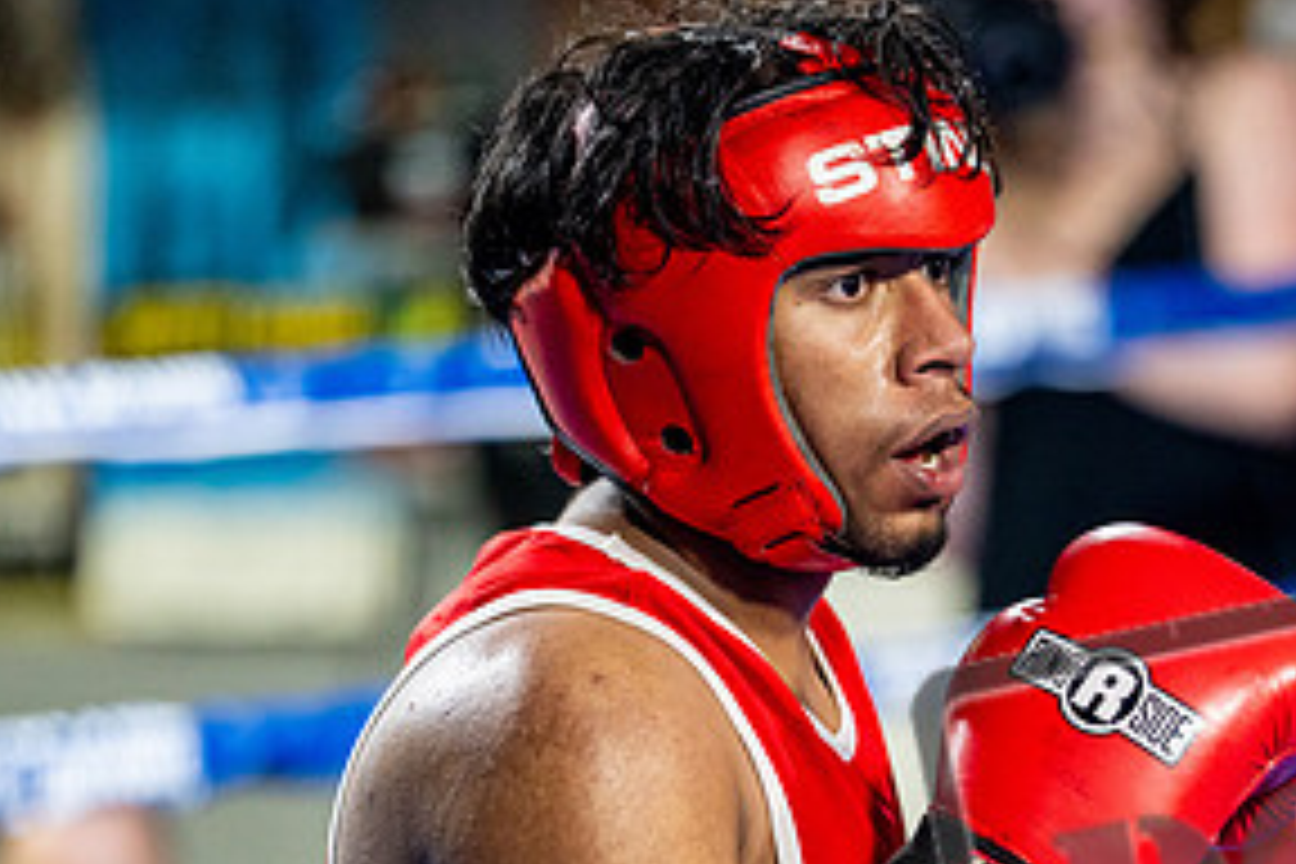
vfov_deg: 5.7
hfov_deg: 8.5
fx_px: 8711
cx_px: 922
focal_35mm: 242
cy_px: 745
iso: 4000
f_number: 2
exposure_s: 1/800
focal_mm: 120
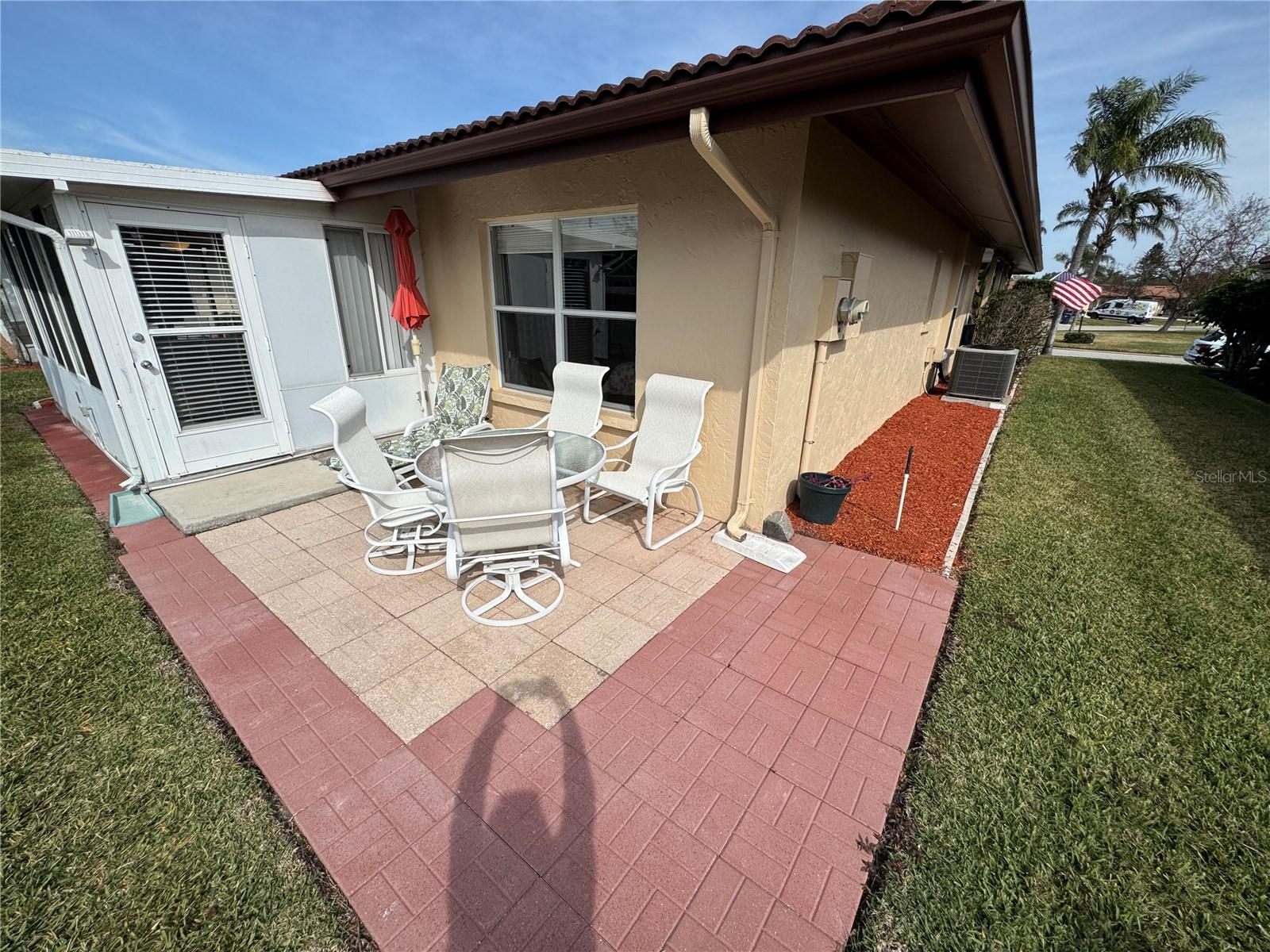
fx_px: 514
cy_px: 476
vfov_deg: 85.7
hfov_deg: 102.1
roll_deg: -1.8
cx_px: 635
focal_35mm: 14
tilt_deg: -20.8
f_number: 2.2
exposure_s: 1/3390
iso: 50
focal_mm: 2.22
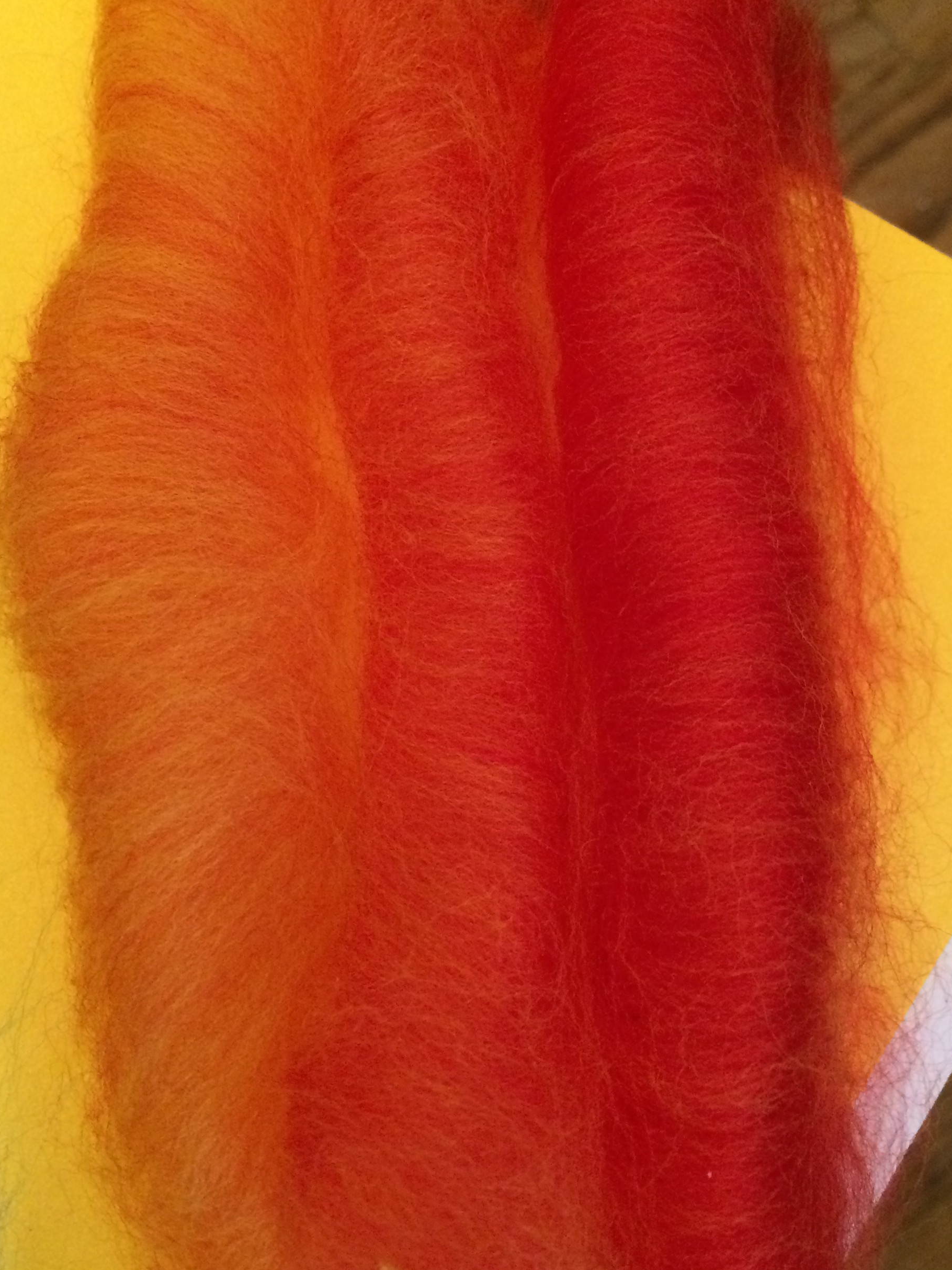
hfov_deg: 36.7
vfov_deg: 47.9
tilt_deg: -78.8
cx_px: 579
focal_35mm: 39
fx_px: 1430
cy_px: 644
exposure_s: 1/17
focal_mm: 4.15
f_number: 2.2
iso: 250
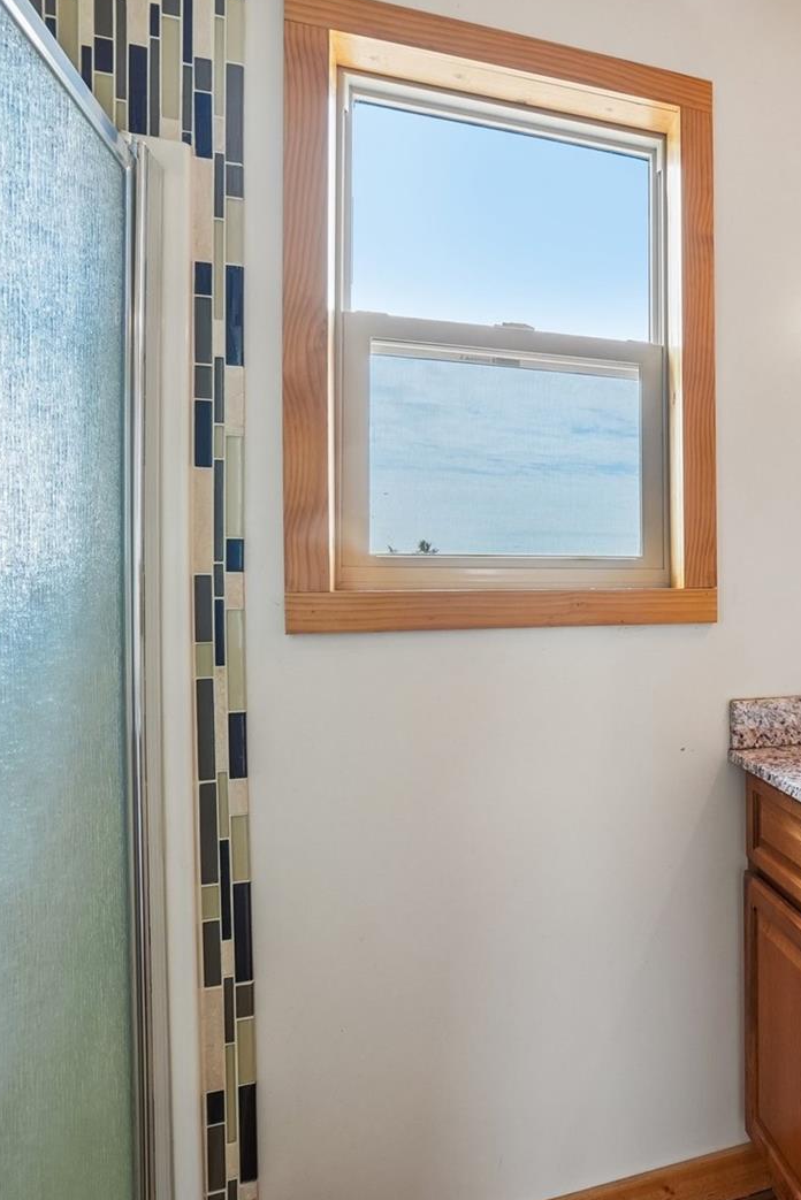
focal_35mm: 23
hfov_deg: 46.3
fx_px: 767
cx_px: 800
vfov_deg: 76.1
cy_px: 598
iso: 320
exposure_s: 1/40
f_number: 8
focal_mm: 10
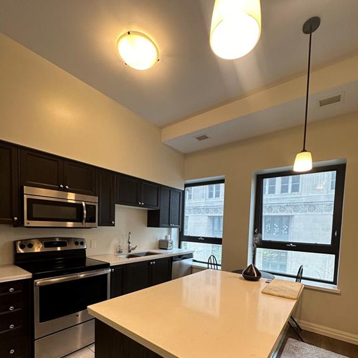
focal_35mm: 17
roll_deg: -2.4
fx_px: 199
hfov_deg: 84.0
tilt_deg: -3.0
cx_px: 183
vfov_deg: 81.3
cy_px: 238
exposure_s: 1/120
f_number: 2.2
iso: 160
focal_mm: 2.22
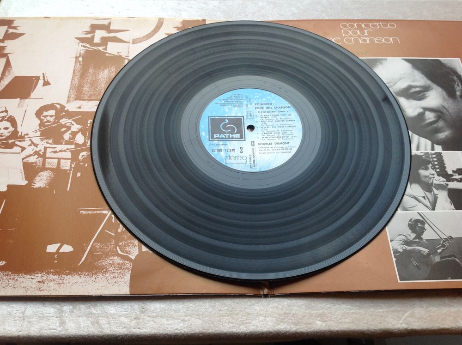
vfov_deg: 40.6
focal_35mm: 35
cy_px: 172
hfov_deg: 52.7
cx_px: 231
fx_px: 466
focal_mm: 4.28
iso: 64
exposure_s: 1/30
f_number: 2.4
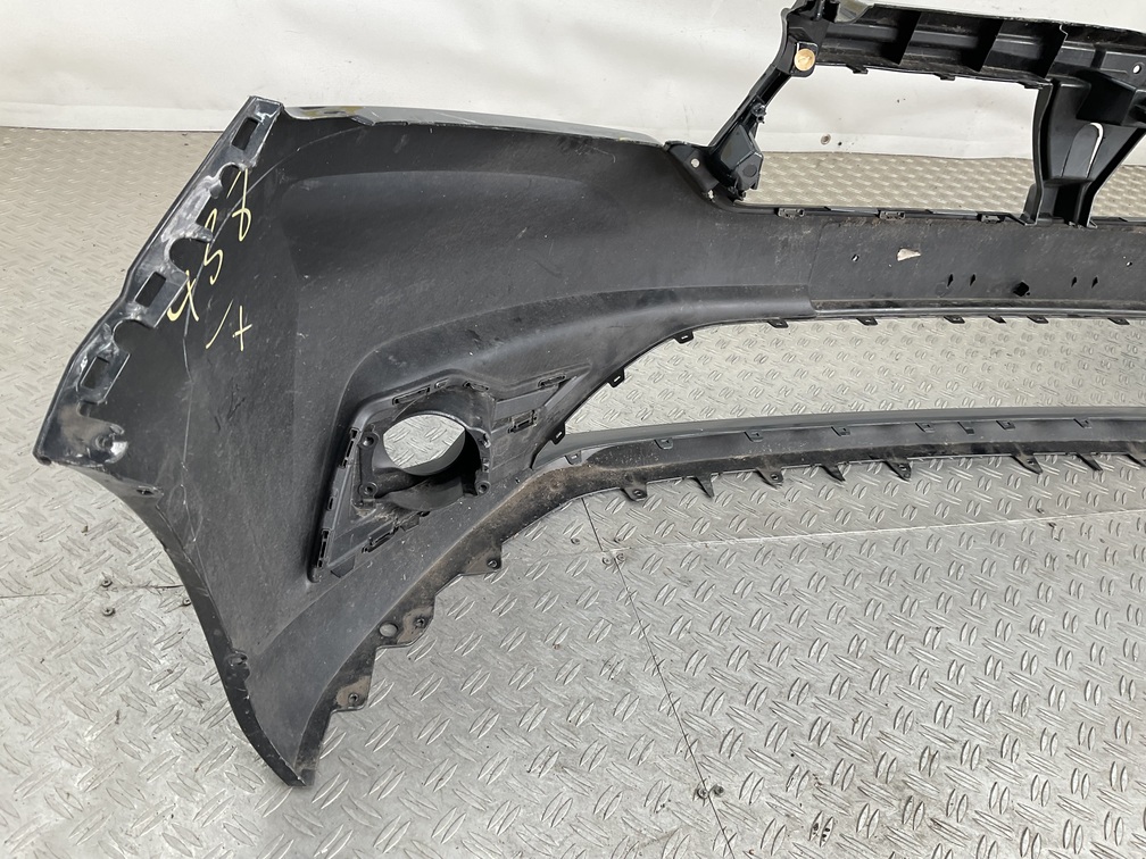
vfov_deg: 48.2
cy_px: 430
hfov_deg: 61.7
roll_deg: -11.3
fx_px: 960
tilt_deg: -36.7
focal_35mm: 29
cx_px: 573
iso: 25
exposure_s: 1/120
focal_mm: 3
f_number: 1.8
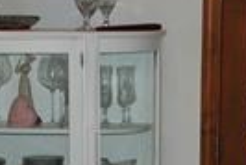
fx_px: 1423
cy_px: 255
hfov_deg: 9.9
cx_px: 137
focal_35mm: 208
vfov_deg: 6.5
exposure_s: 1/60
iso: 200
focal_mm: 18
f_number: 3.5
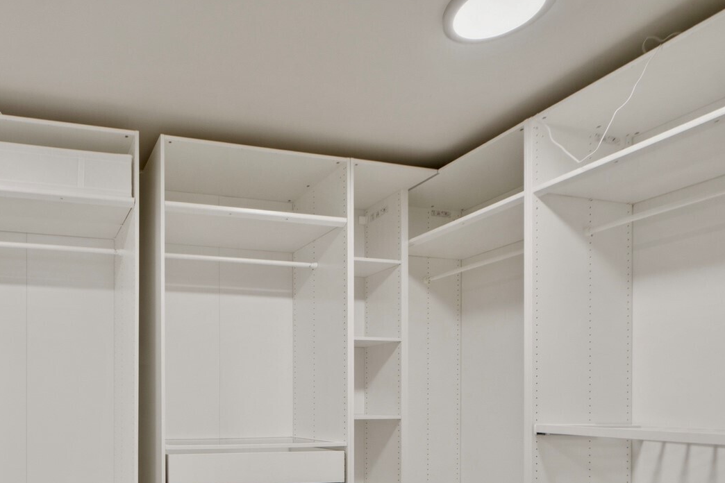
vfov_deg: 46.9
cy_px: 385
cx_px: 159
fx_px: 524
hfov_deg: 64.1
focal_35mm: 26
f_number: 9
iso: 400
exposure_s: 1/4
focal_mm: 16
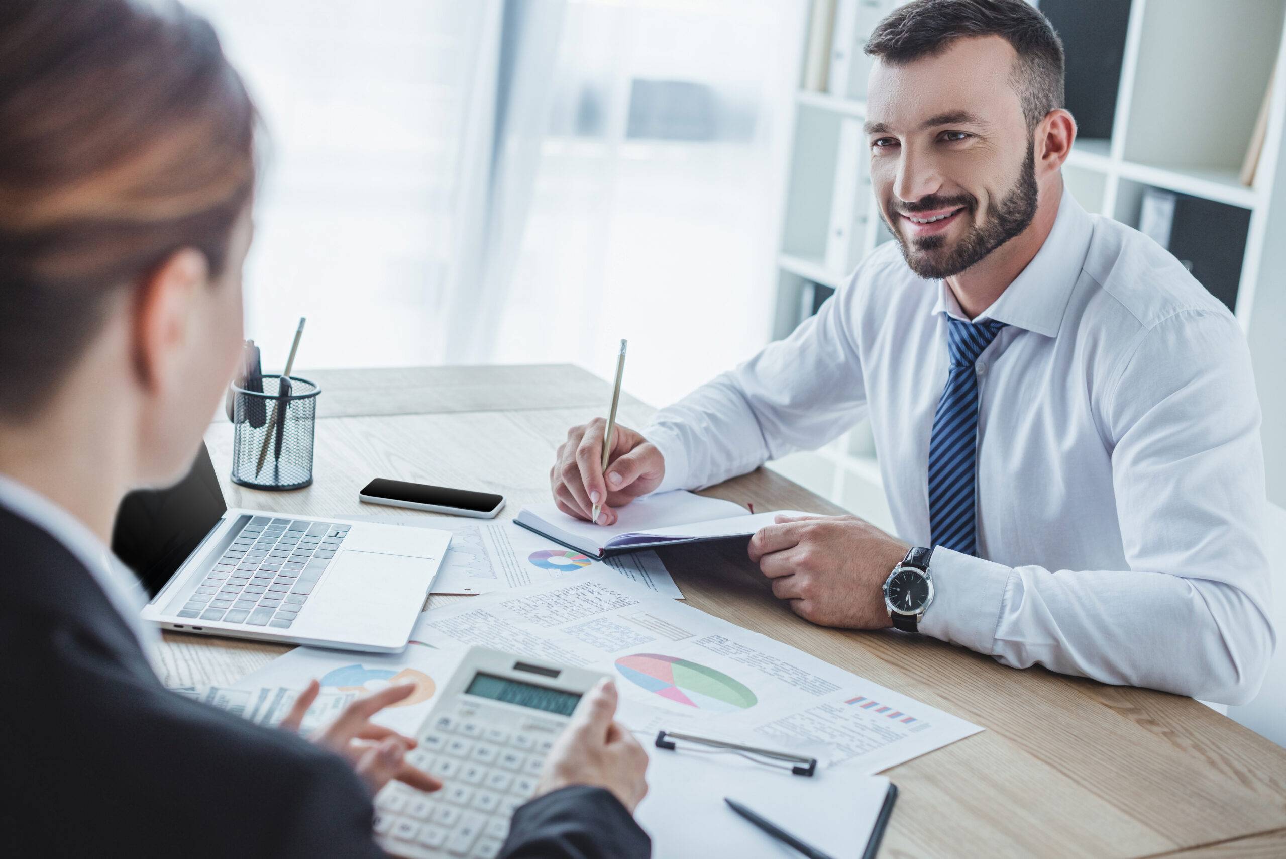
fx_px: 1787
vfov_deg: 27.0
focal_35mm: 50
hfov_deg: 39.6
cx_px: 643
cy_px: 430
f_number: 3.5
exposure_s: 1/250
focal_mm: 50
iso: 320
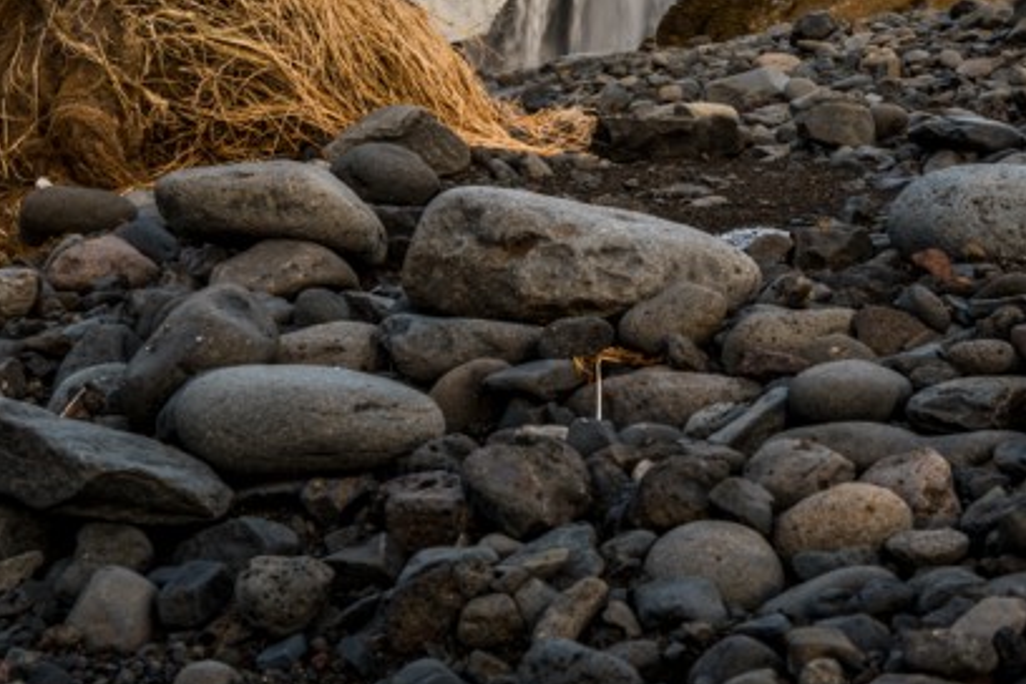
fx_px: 1510
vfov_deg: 25.1
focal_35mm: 53
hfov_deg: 37.3
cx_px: 634
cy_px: 146
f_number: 22
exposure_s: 1/13
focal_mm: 24
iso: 320
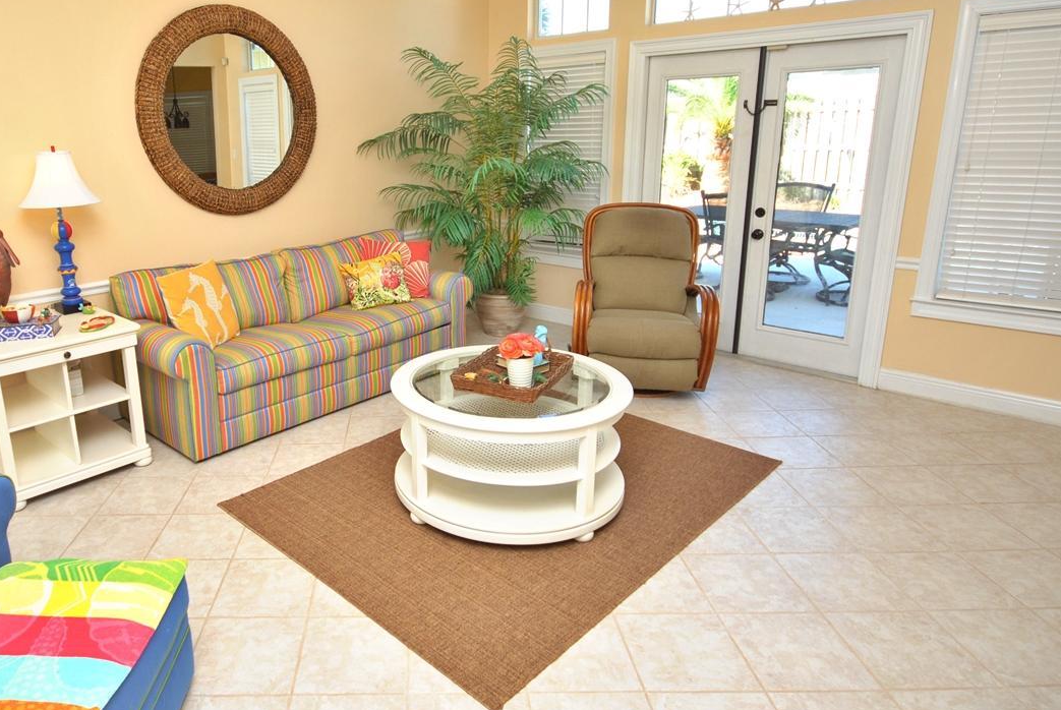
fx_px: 679
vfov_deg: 55.1
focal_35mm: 23
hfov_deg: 74.8
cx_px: 401
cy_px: 309
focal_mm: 10
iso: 400
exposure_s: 1/200
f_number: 4
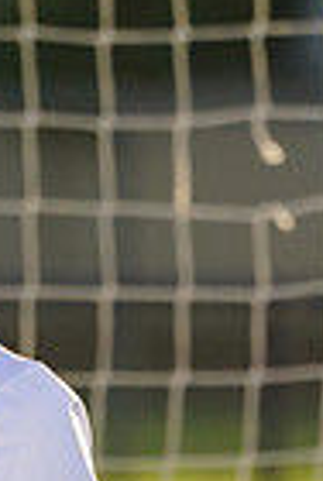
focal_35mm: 1469
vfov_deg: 1.4
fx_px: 19672
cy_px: 618
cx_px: -321
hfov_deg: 0.9
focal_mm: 355
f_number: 8
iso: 100
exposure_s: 1/200
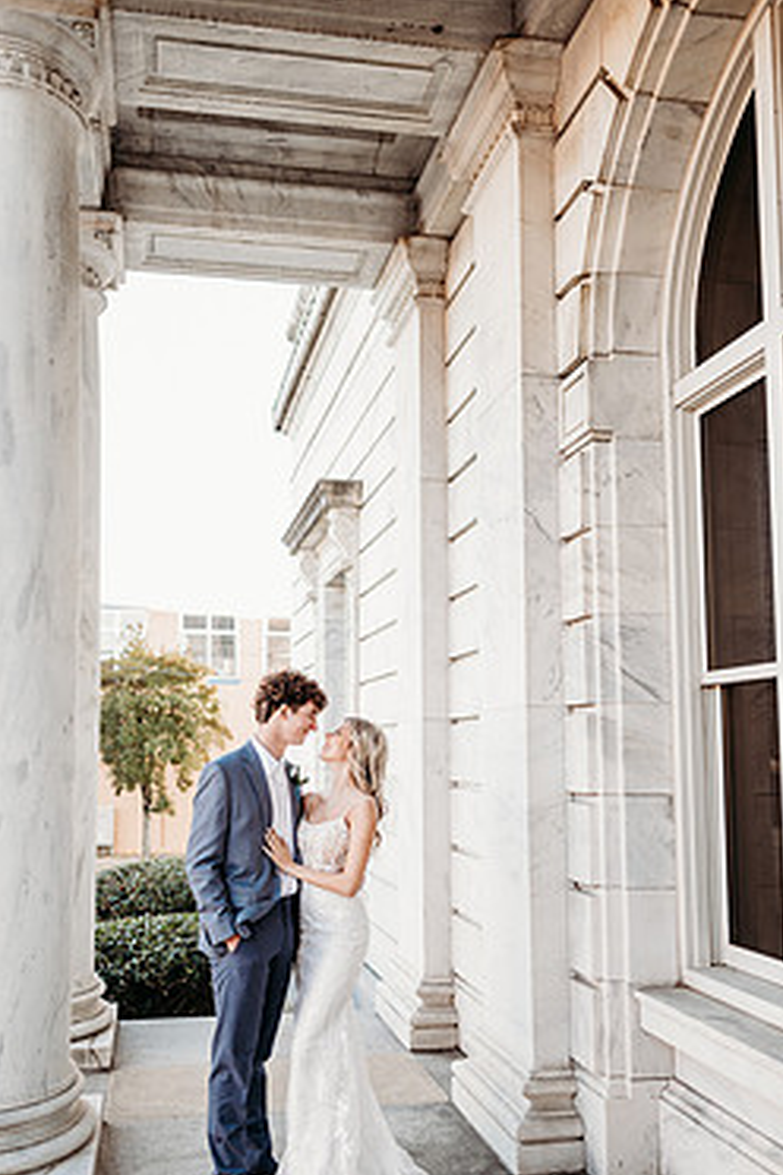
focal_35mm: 29
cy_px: 673
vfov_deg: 63.4
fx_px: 946
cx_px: 316
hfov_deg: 44.7
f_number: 2
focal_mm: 24
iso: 320
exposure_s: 1/320
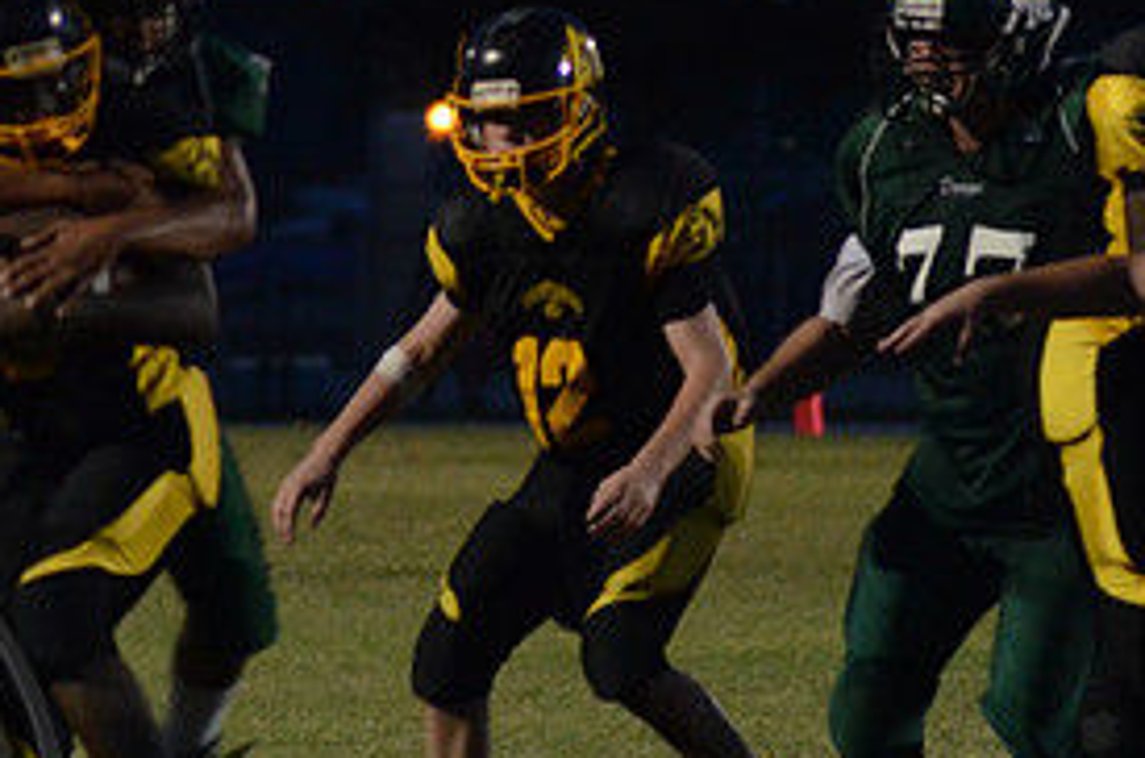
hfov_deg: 2.7
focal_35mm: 758
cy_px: 441
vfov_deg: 1.8
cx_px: 396
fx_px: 24053
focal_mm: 240
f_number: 5.6
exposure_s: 1/250
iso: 3200
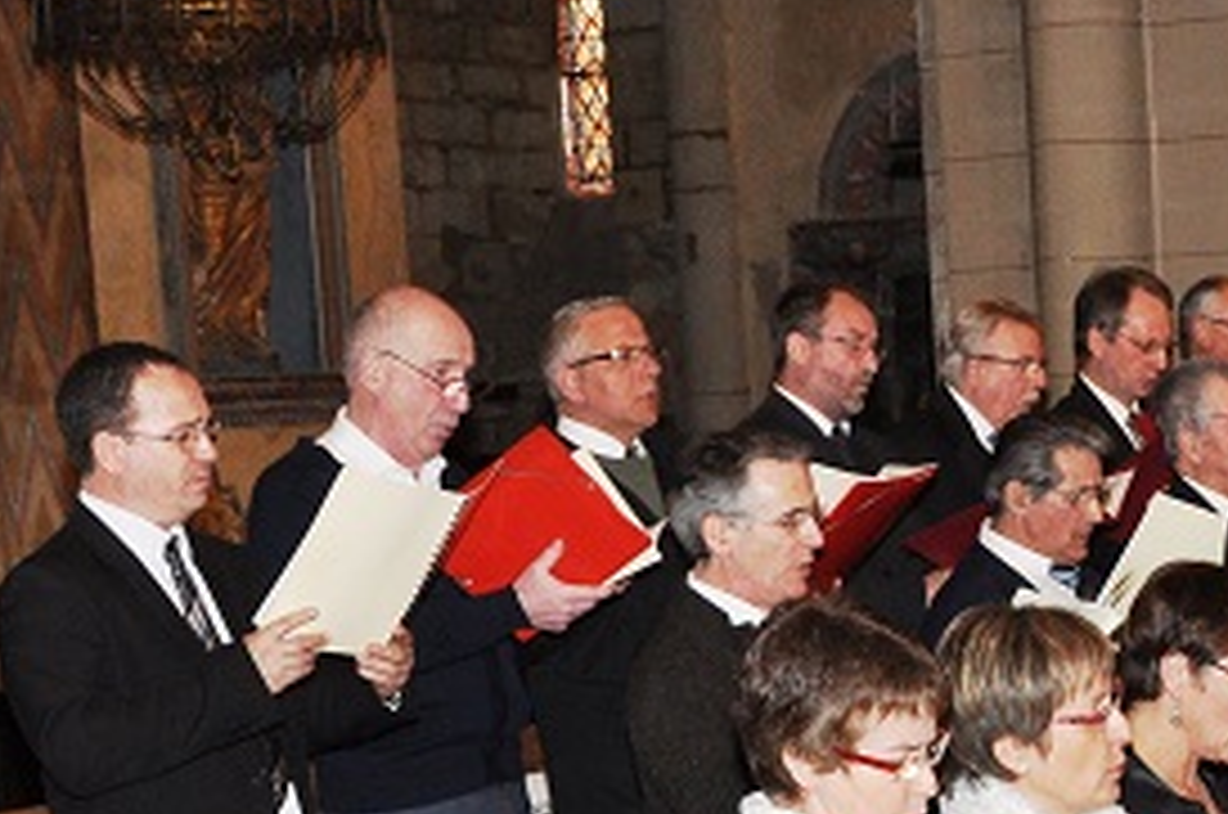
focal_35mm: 99
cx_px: 1430
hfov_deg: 19.6
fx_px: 3371
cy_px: 938
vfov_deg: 13.4
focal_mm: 20
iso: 640
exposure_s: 1/60
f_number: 5.6
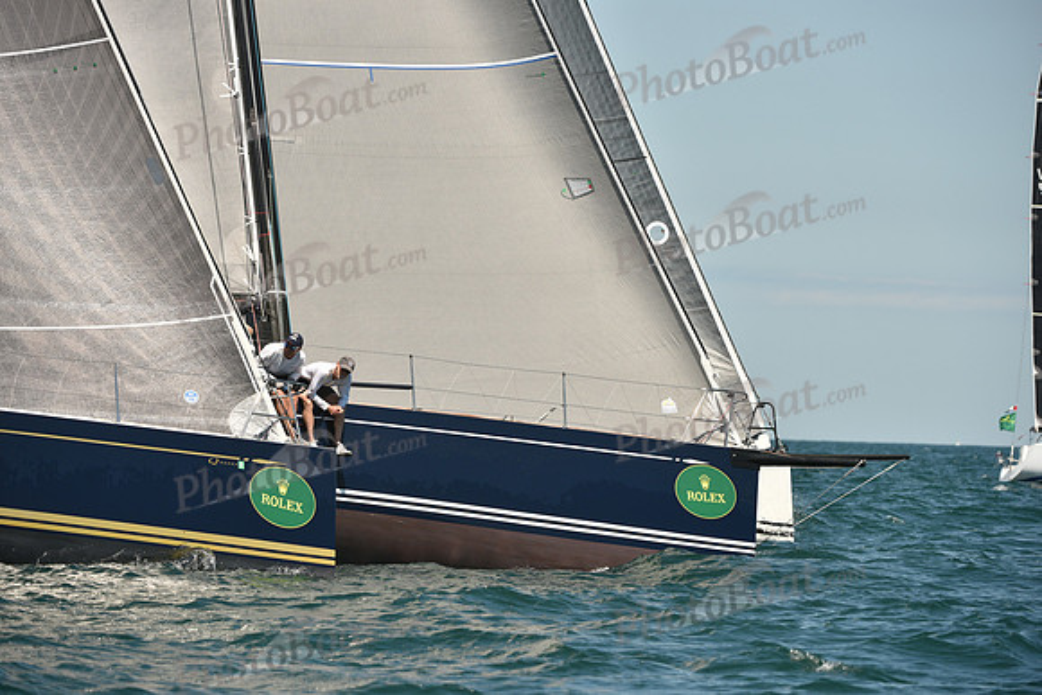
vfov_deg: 5.3
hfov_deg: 7.9
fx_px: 7527
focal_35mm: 260
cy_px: 348
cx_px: 521
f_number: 6.3
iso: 250
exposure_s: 1/1250
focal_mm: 260
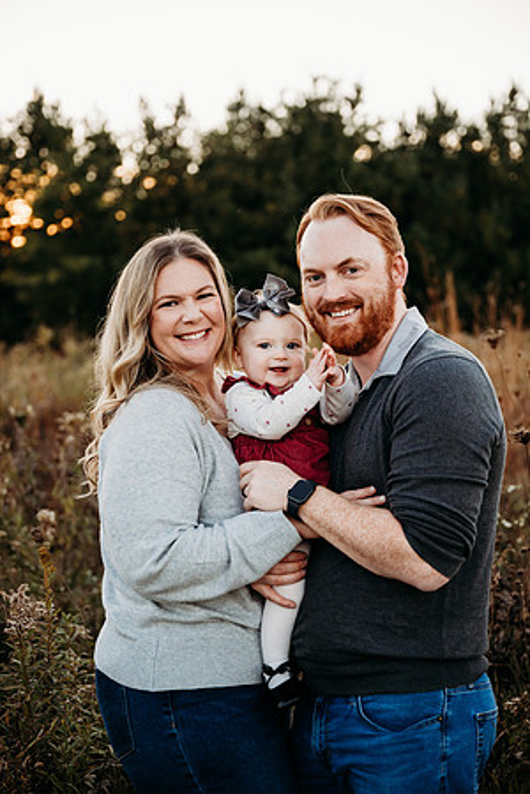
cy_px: 397
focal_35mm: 59
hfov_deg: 23.0
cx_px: 265
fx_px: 1303
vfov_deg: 33.9
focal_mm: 59
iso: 640
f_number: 2.8
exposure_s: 1/640
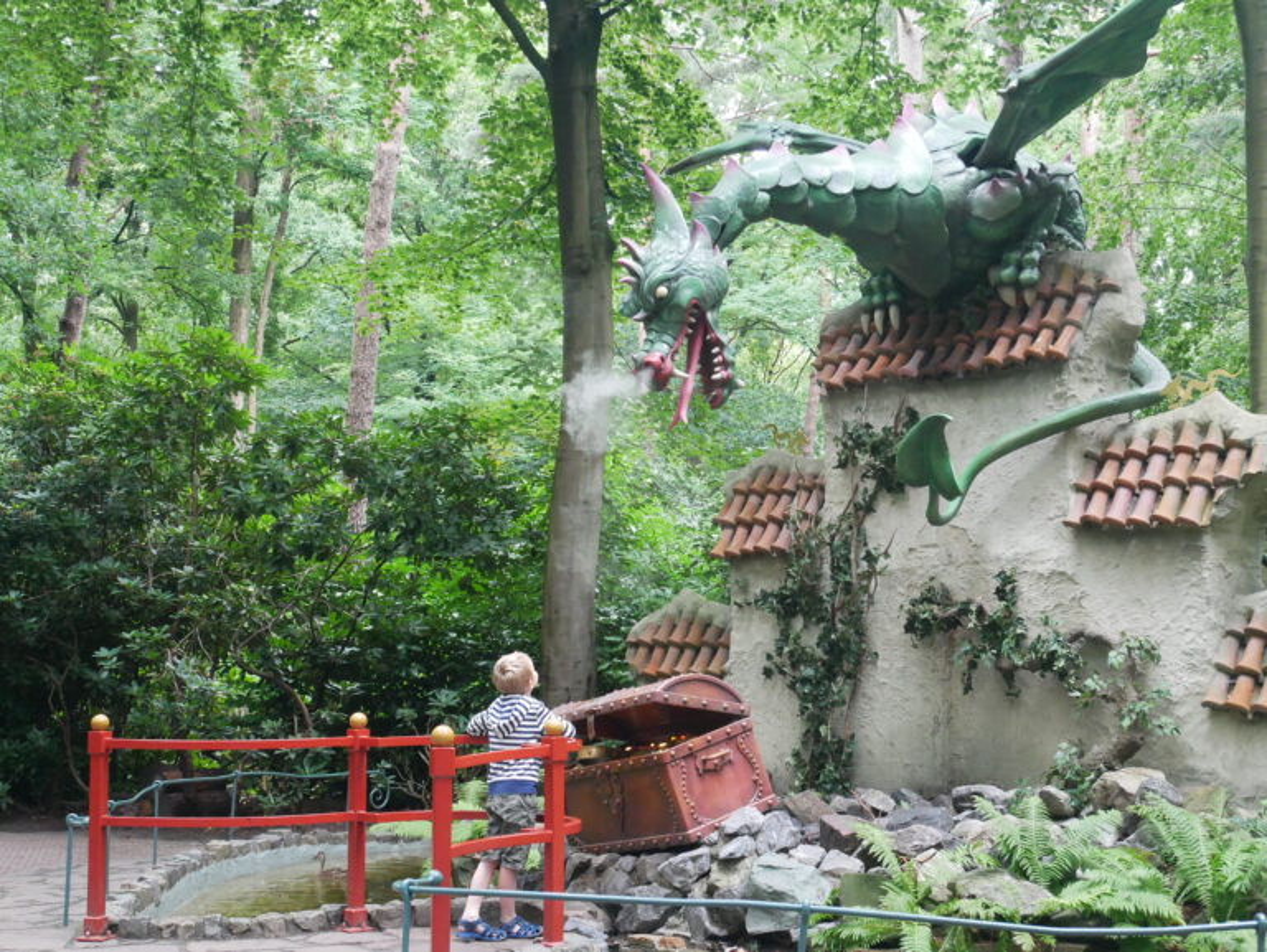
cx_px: 634
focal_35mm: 50
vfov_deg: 29.1
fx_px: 1831
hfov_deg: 38.2
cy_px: 476
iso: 2000
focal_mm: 25
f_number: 5.1
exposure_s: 1/60
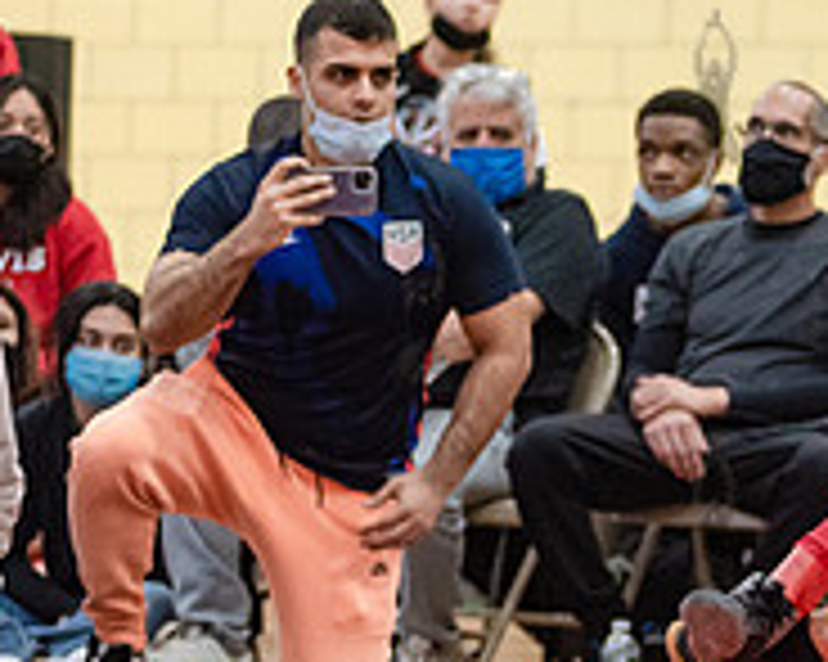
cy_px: 304
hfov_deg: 6.4
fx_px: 7250
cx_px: 1292
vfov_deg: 5.2
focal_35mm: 296
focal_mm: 100
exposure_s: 1/400
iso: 4000
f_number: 3.5
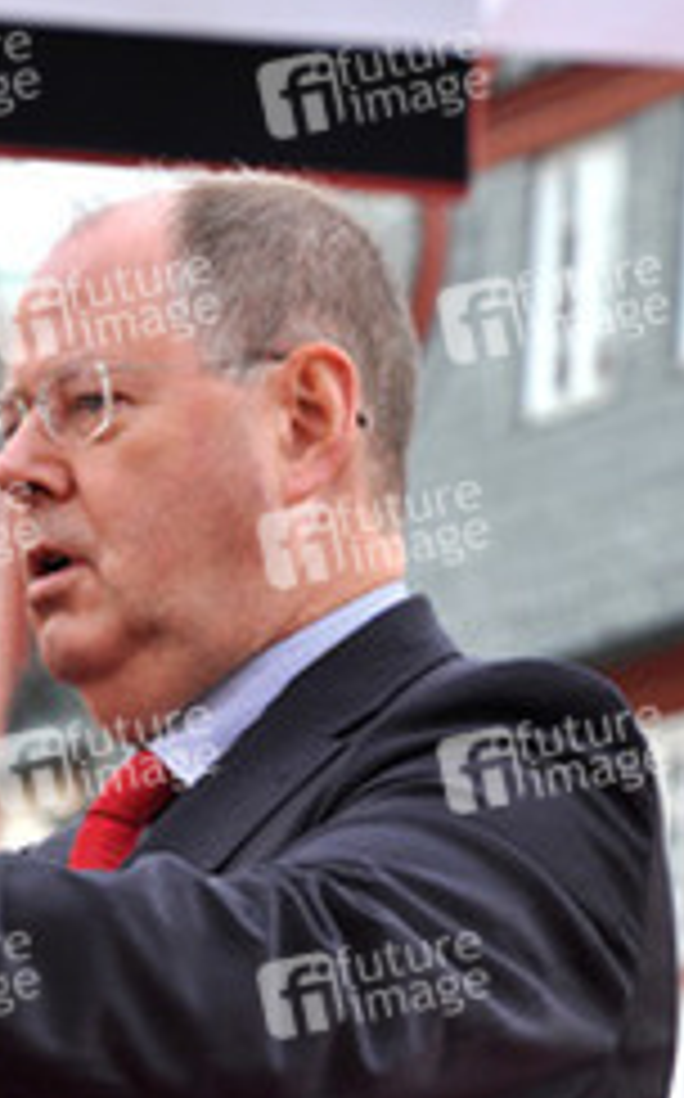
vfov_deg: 6.2
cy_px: 648
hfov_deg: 3.9
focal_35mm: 339
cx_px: -16
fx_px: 10135
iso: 400
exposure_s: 1/160
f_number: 8
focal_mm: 120
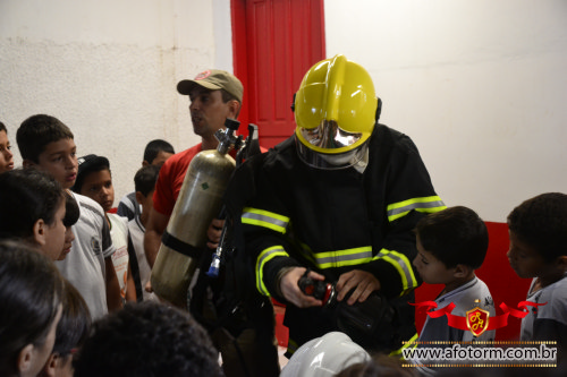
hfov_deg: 42.3
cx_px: 284
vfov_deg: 28.9
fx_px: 732
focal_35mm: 46
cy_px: 188
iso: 1600
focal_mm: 31
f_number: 4
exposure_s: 1/50
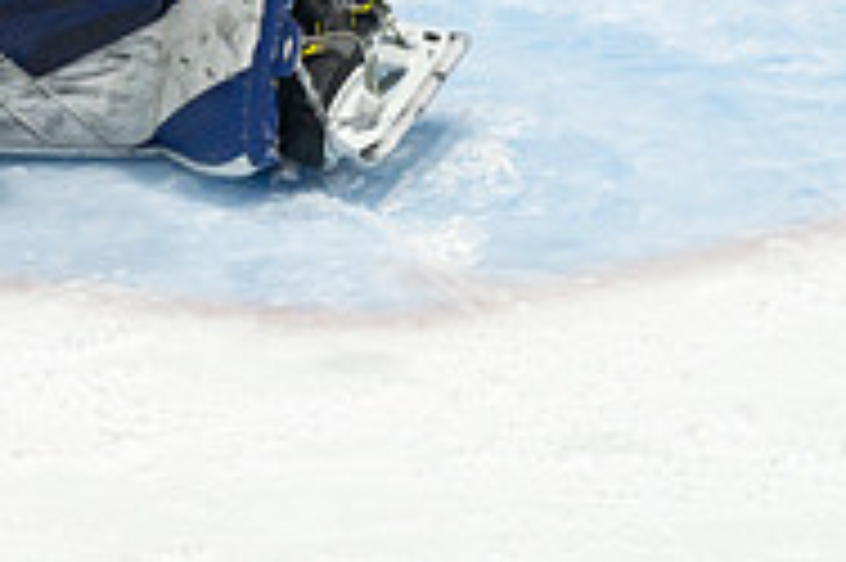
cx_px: -216
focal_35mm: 1852
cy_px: -303
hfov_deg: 1.1
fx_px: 43483
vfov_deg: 0.7
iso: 1600
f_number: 4
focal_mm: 600
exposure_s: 1/800
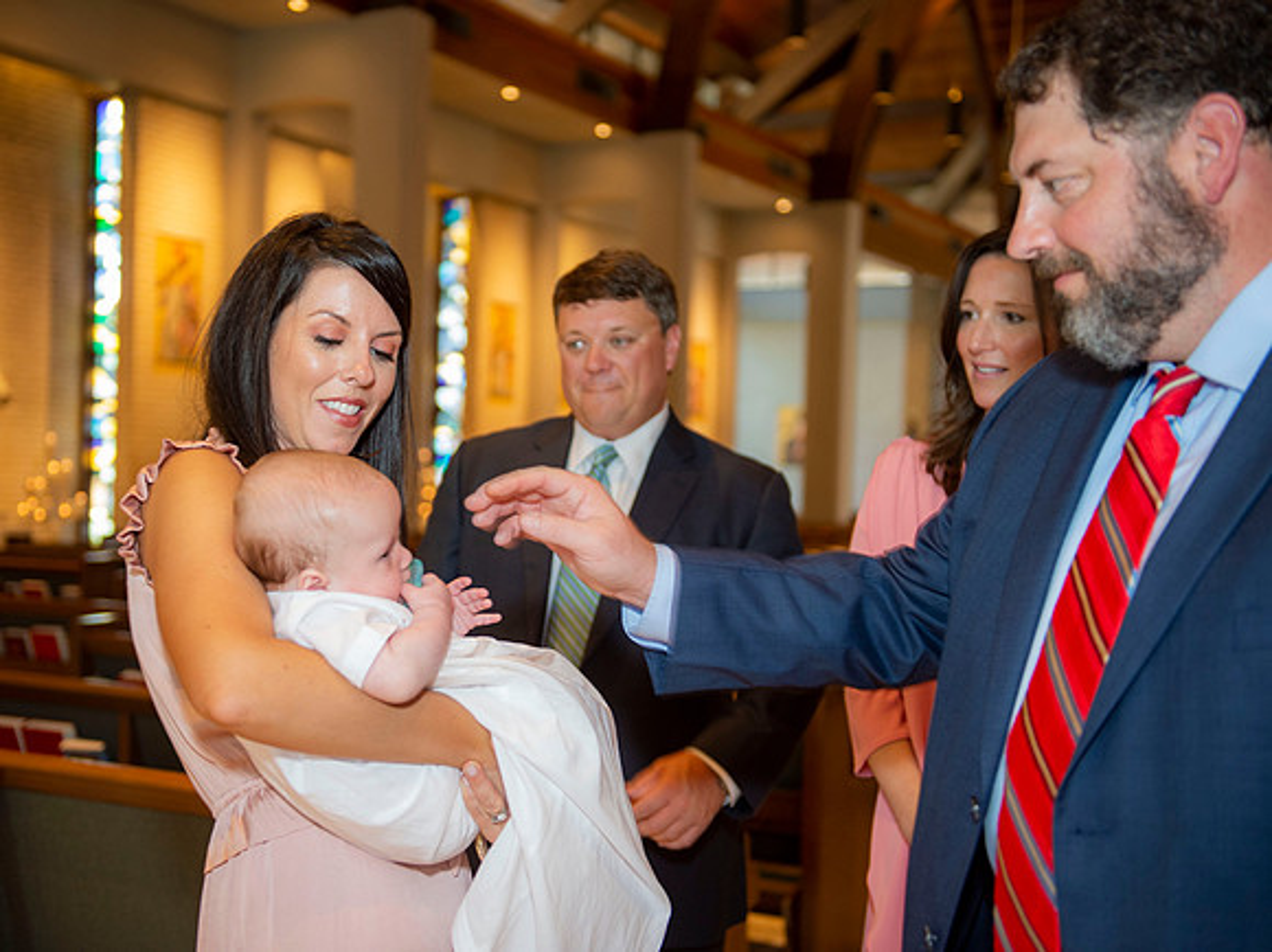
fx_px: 1747
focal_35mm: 48
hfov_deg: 40.0
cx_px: 557
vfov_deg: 30.5
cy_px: 476
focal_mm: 44
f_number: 2.8
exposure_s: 1/100
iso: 1000
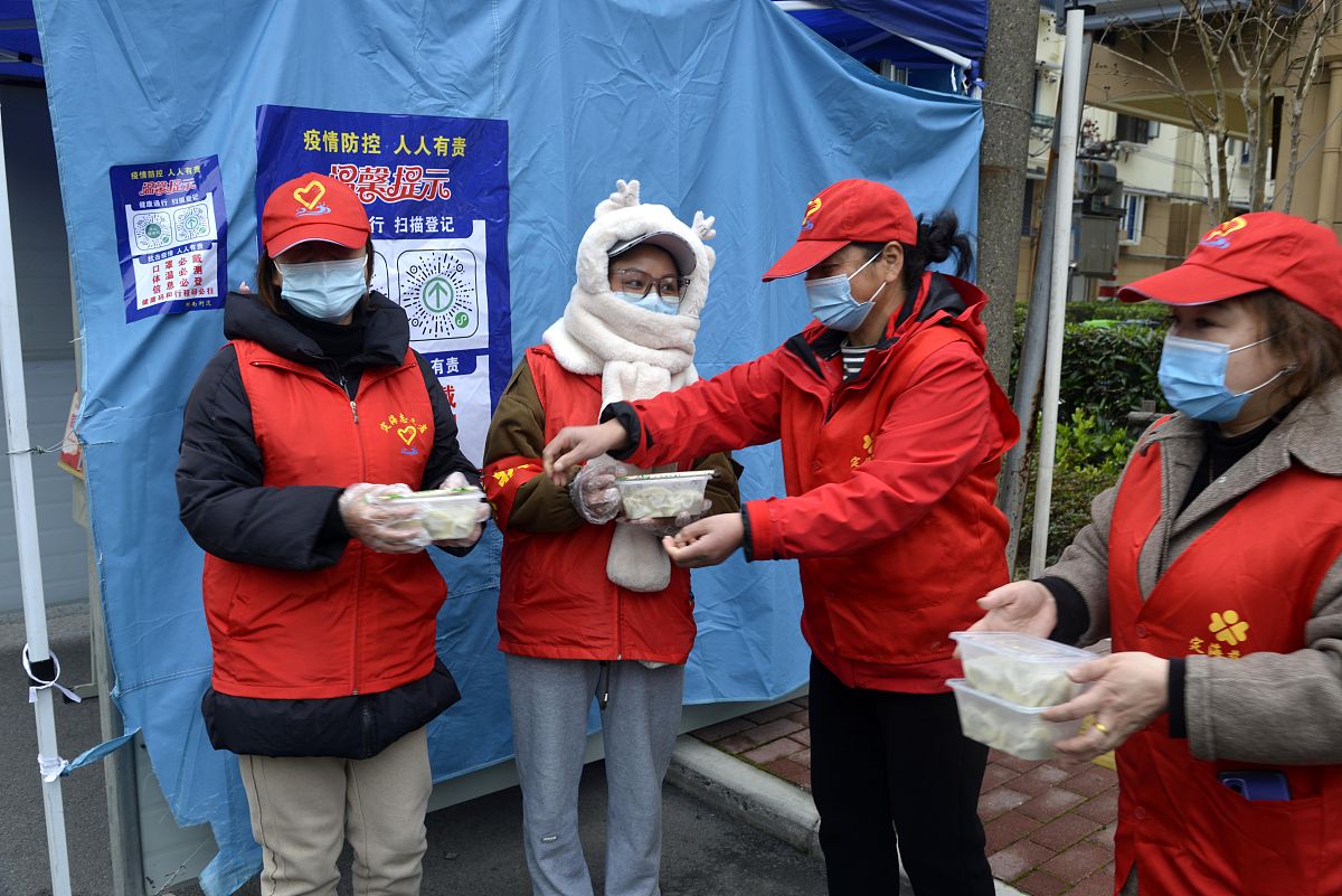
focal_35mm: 32
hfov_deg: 58.7
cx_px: 671
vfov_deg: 41.1
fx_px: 1193
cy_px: 448
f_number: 8
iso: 200
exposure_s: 1/60
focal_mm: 32
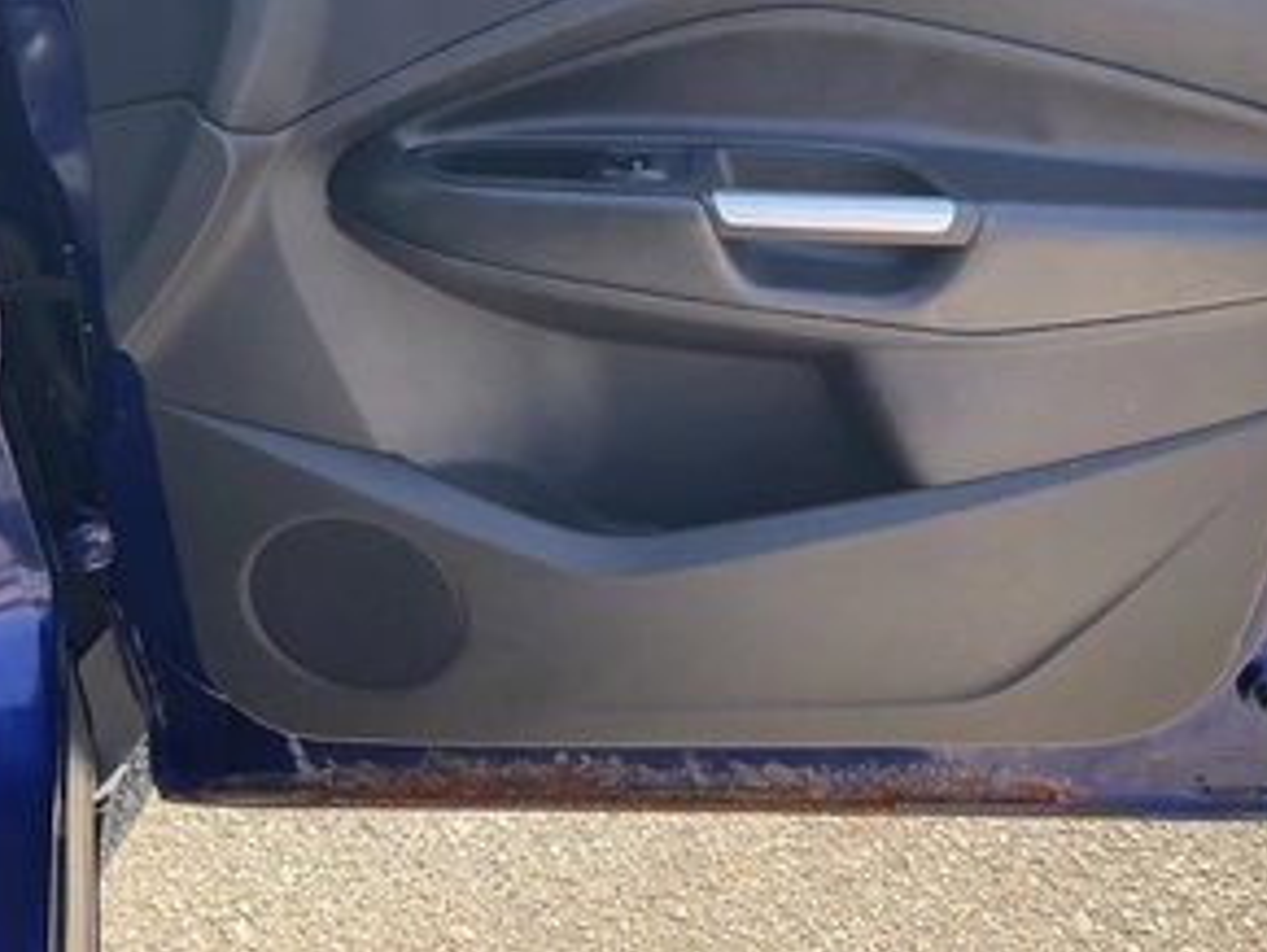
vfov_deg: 35.6
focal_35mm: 40
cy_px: 301
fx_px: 1465
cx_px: 721
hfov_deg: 46.6
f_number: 1.8
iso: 25
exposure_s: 1/280
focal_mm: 3
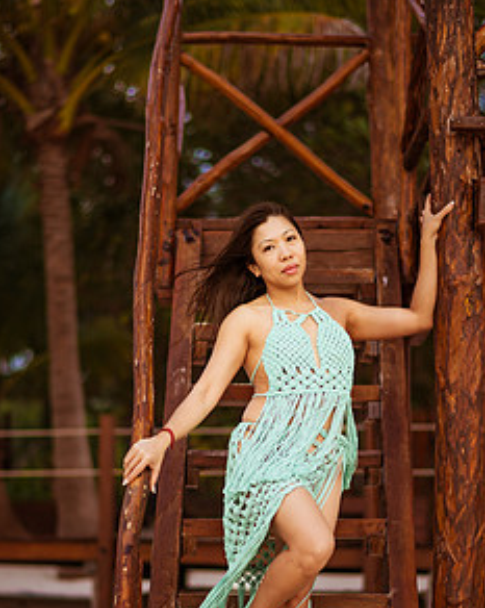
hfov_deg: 18.3
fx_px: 1510
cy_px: 385
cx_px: 256
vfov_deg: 22.7
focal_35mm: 84
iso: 200
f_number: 1.4
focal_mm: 58
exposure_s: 1/320
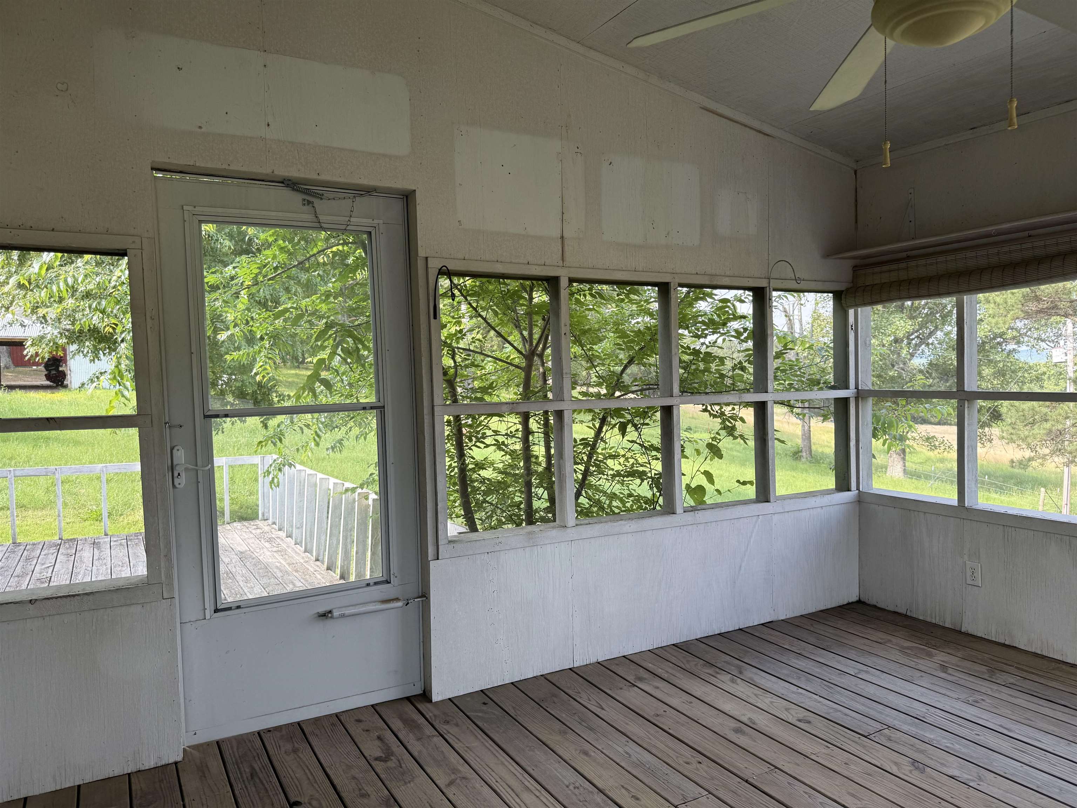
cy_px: 404
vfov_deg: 56.8
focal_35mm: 24
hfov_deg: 71.6
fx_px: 747
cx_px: 538
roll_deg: +2.0
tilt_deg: -2.1
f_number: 1.78
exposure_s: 1/301
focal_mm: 6.76
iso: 80
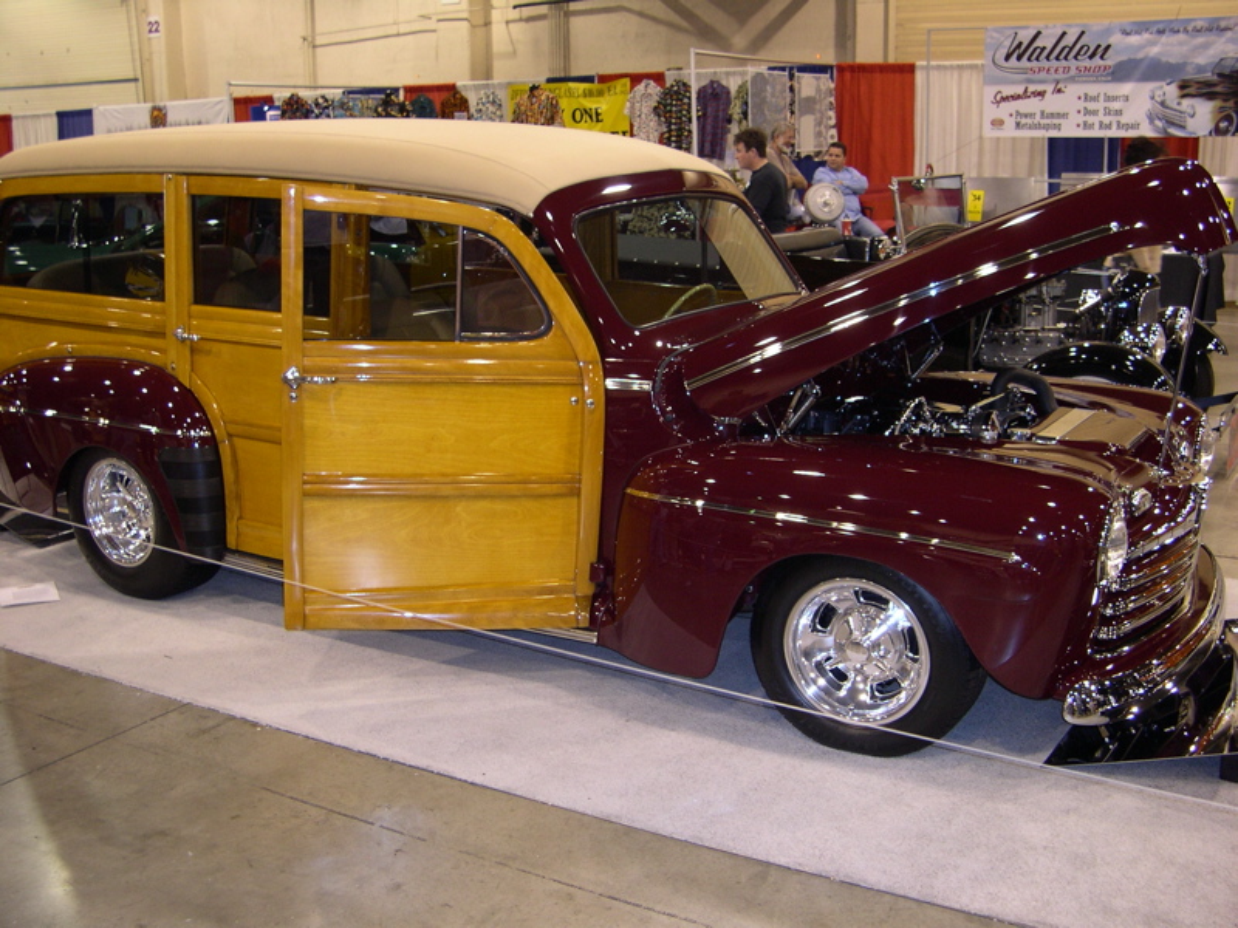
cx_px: 619
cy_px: 464
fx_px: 1359
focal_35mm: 38
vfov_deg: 37.7
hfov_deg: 49.0
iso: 132
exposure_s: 1/30
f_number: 2.8
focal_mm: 8
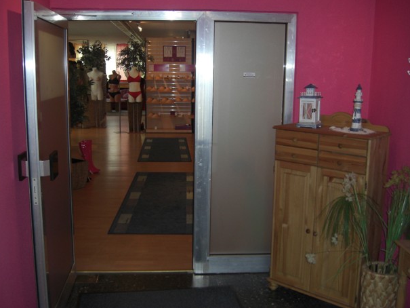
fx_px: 462
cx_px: 201
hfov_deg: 47.9
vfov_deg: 36.8
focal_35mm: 39
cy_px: 151
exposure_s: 1/60
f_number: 2.8
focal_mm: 7.9
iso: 200
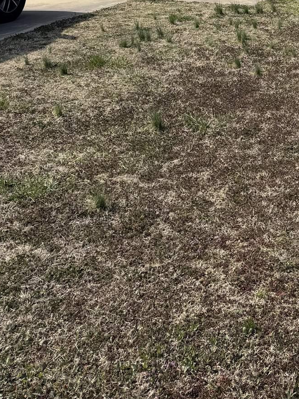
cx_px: 329
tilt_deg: +0.5
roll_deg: +1.4
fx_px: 726
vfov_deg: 27.1
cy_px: -83
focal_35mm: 63
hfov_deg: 22.0
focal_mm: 6.76
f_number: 1.78
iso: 80
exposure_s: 1/5814
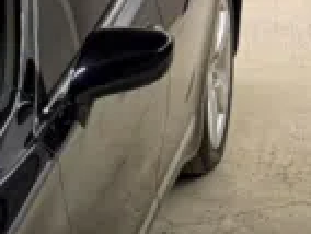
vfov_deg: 13.6
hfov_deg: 14.9
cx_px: -307
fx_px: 972
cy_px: 208
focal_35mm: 108
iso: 800
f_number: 1.78
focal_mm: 6.76
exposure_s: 1/33
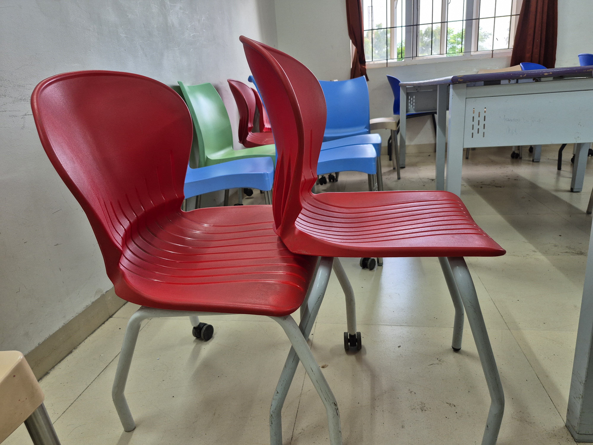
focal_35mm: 23
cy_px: 222
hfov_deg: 73.9
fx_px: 394
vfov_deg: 58.9
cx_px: 296
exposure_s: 1/100
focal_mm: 5.4
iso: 100
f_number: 1.8
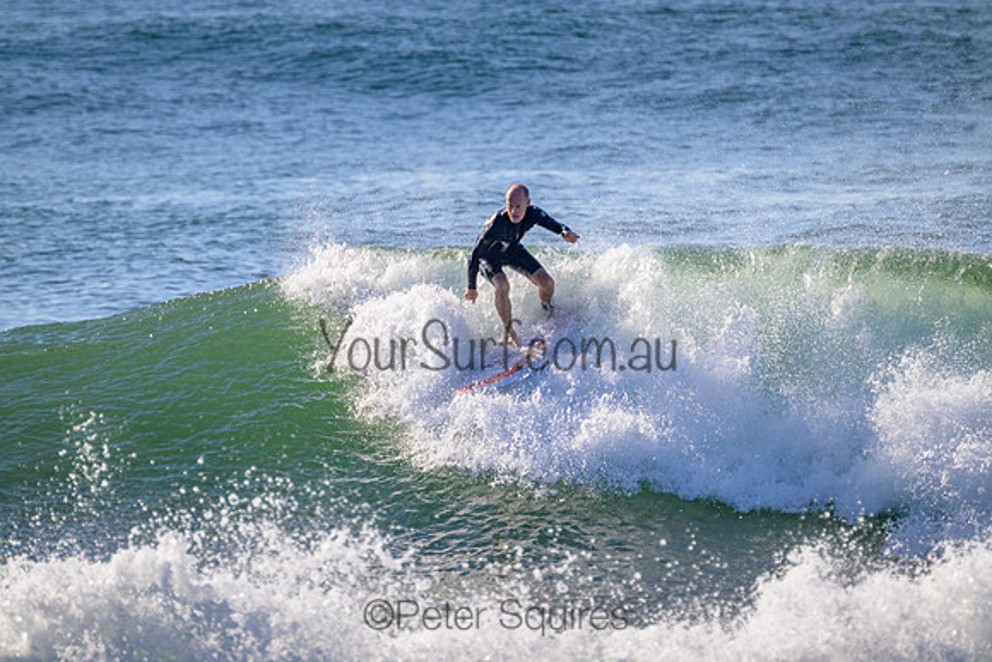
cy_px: 331
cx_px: 496
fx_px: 22049
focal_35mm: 800
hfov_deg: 2.6
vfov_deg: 1.7
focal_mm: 800
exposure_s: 1/2000
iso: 900
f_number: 11
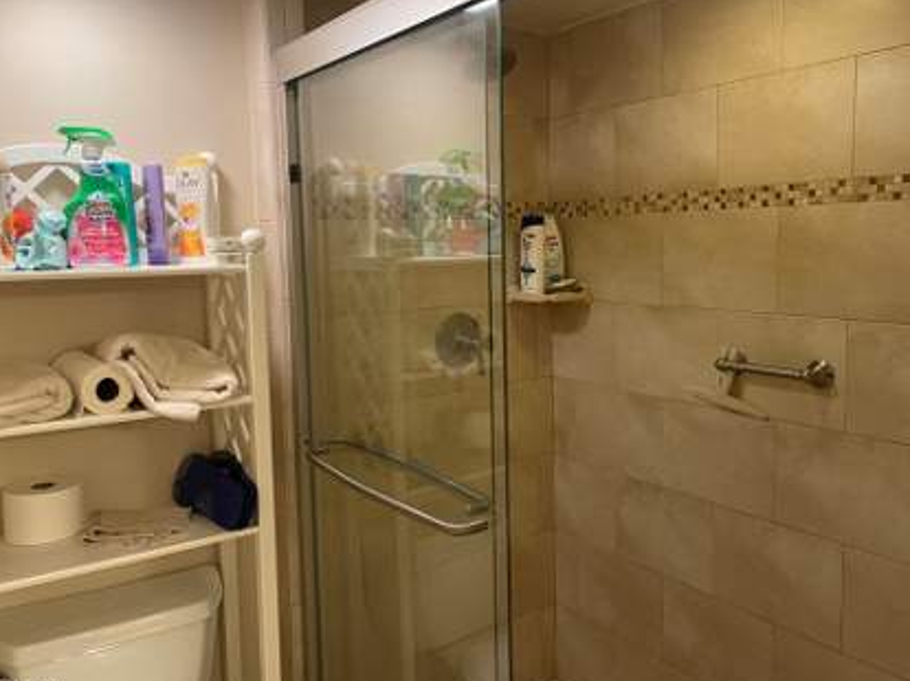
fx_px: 762
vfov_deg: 48.1
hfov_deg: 61.6
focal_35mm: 29
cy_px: 316
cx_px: 488
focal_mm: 5.1
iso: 160
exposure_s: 1/60
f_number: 1.6
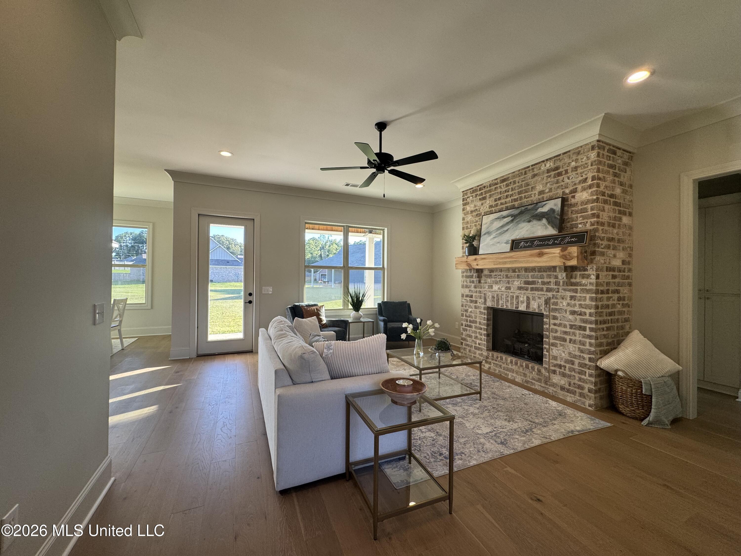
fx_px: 300
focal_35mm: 14
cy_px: 278
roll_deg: -1.2
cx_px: 370
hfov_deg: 102.1
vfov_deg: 85.7
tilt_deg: -0.5
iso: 80
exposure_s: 1/120
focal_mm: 2.22
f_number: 2.2
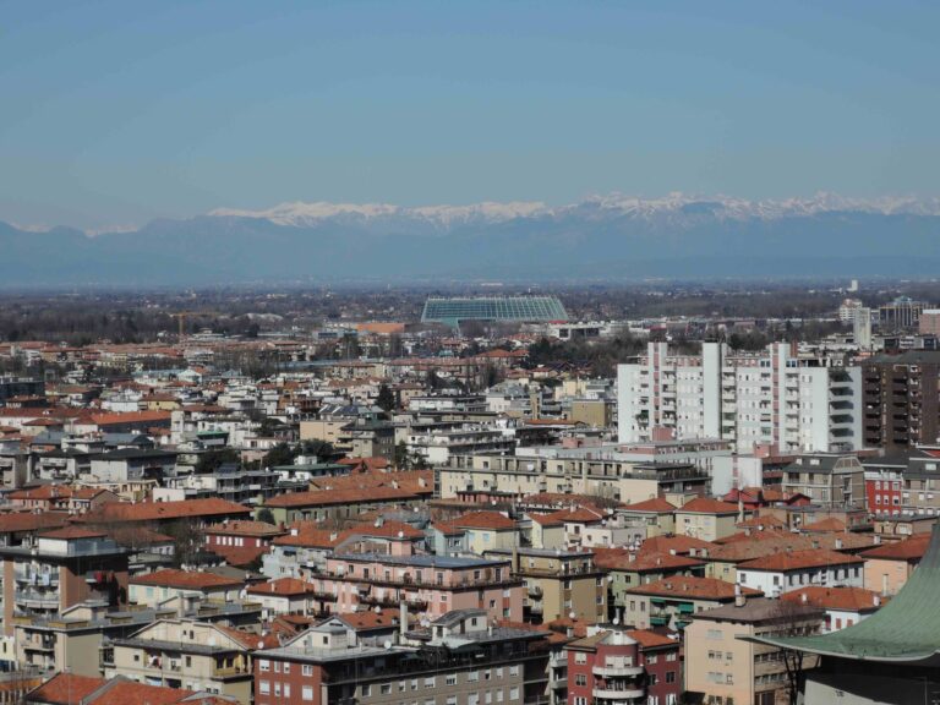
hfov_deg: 16.4
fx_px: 3259
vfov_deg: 12.3
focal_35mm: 120
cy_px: 352
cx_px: 470
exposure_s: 1/800
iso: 80
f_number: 5.6
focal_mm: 25.5
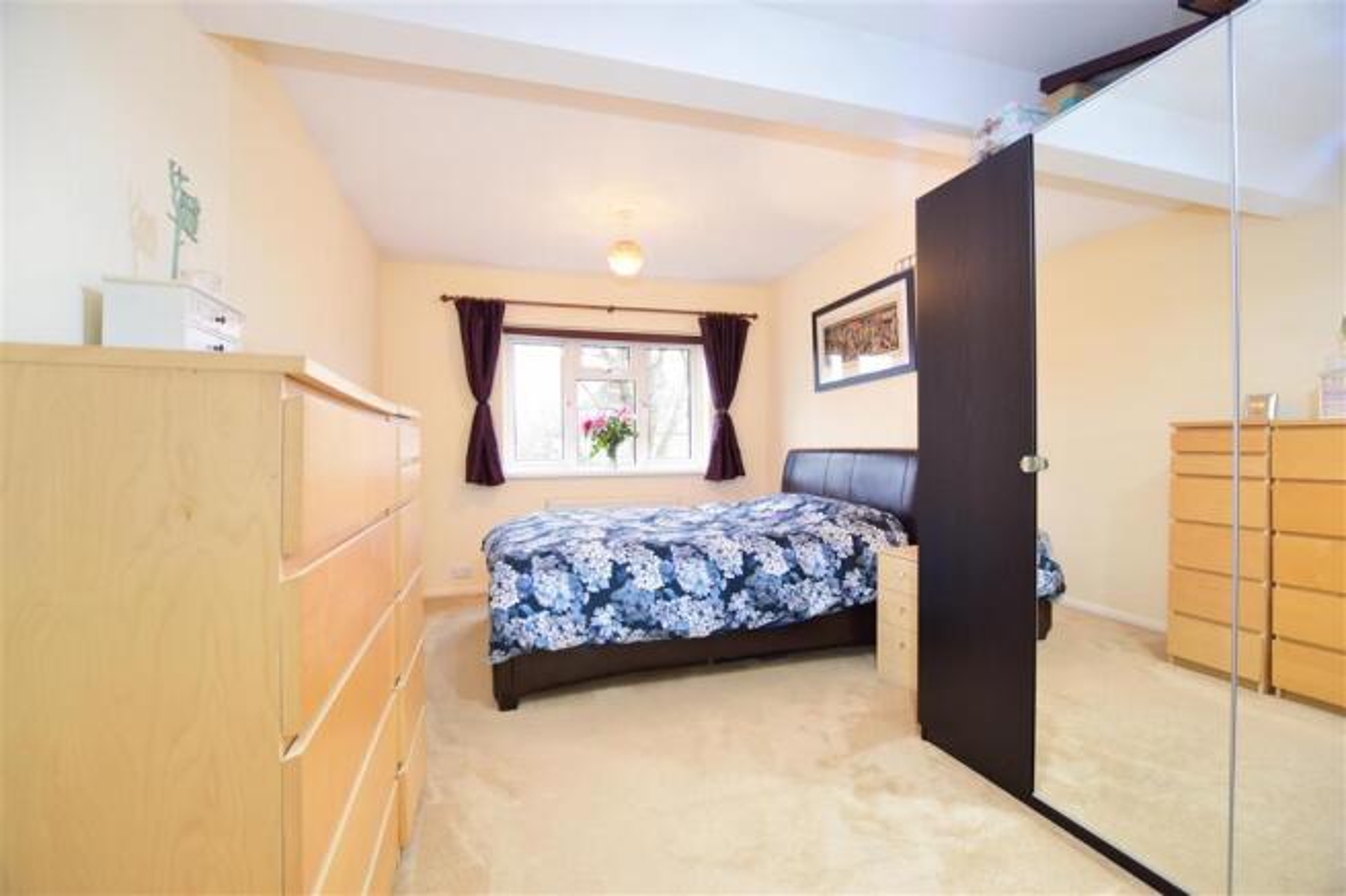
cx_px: 673
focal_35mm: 15
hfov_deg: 100.4
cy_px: 448
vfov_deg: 77.3
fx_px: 561
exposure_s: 1/6
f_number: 3.5
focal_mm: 10
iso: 500
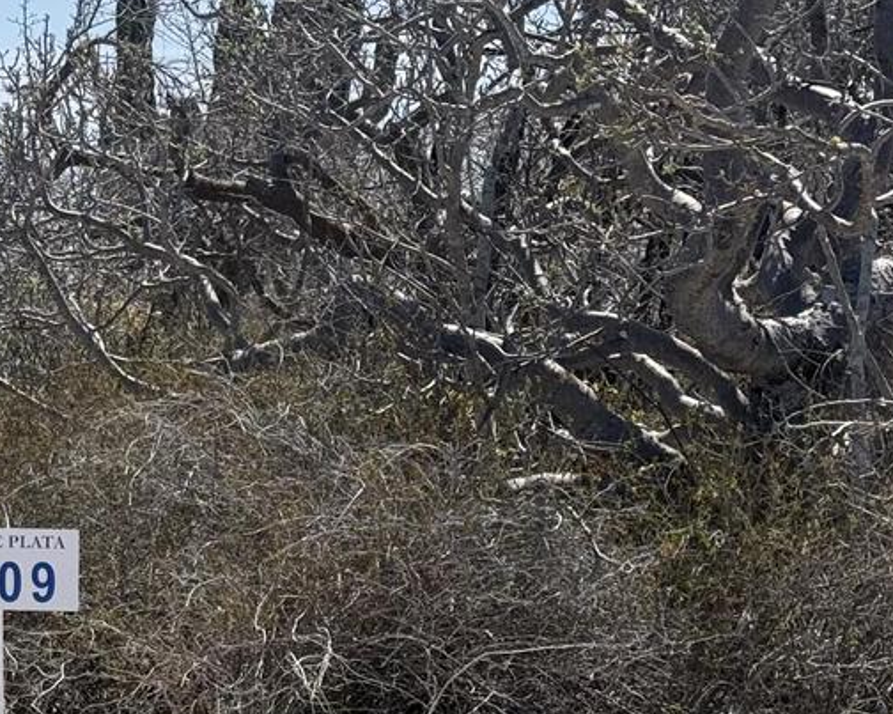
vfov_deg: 12.1
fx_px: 3356
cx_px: -228
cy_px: 363
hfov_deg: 14.6
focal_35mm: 127
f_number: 1.78
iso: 64
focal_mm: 6.76
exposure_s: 1/6536
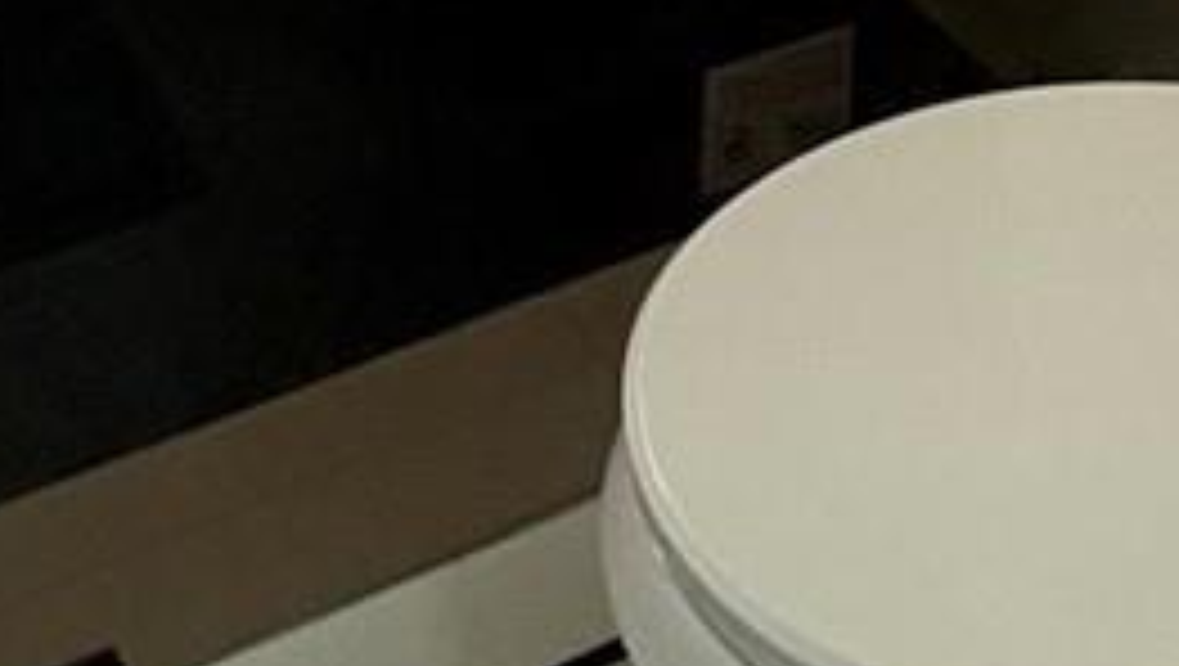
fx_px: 2910
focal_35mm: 93
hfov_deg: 22.8
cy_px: -1678
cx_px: 400
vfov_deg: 8.9
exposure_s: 1/120
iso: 80
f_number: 2.2
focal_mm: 2.22
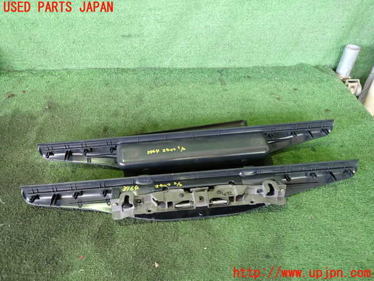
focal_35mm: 25
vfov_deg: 54.9
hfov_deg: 69.4
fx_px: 270
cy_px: 140
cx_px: 187
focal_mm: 4.5
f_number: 2
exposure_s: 1/30
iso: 400
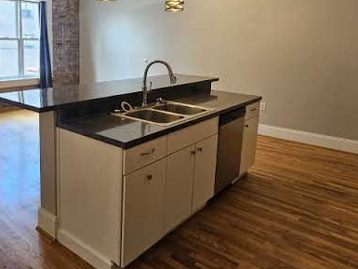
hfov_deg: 62.4
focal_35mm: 27
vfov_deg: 50.5
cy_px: 91
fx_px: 279
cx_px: 99
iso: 160
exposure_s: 1/60
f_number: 2.2
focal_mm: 2.2
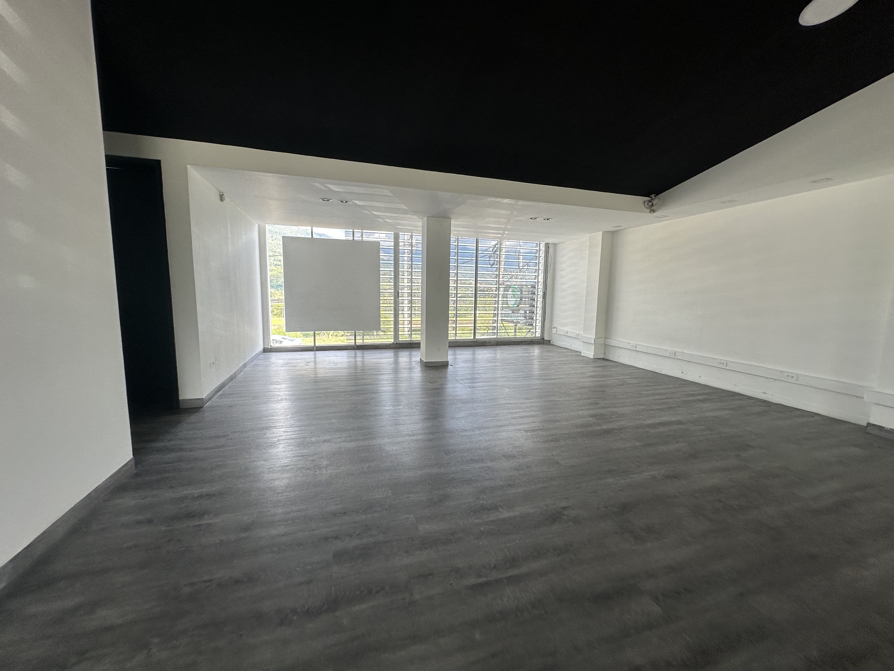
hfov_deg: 102.1
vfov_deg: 85.7
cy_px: 336
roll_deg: -2.5
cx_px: 447
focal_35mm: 14
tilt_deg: -7.3
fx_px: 362
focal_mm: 2.22
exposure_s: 1/99
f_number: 2.2
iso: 40
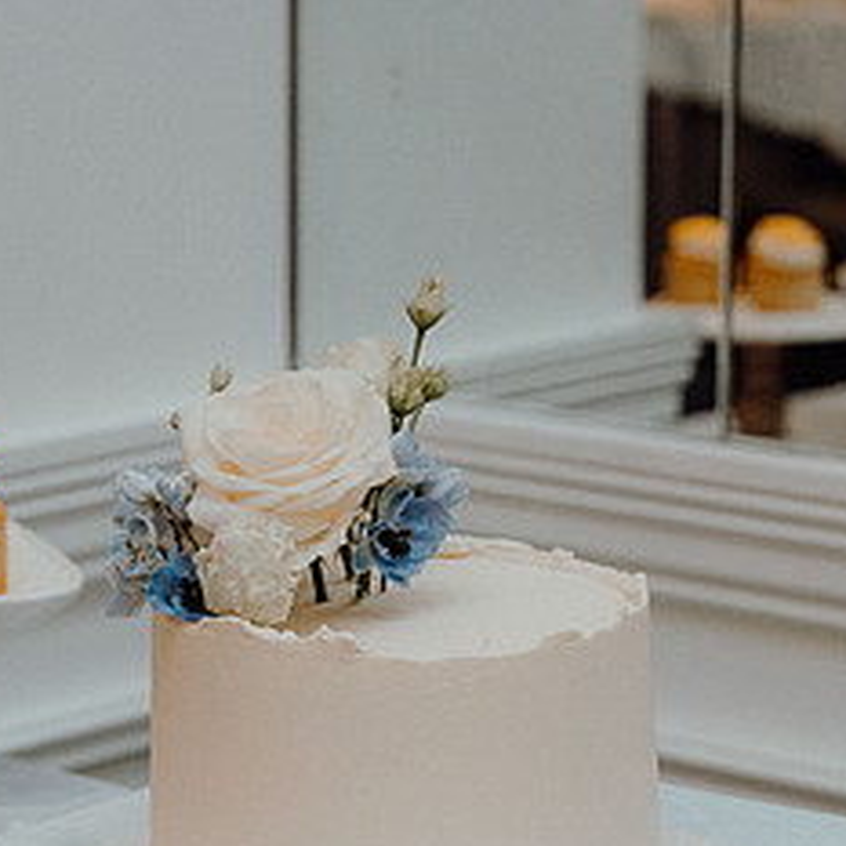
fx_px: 4092
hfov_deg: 11.8
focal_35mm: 148
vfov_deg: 11.8
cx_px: 247
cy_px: 666
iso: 2500
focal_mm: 70
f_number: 3.5
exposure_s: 1/200
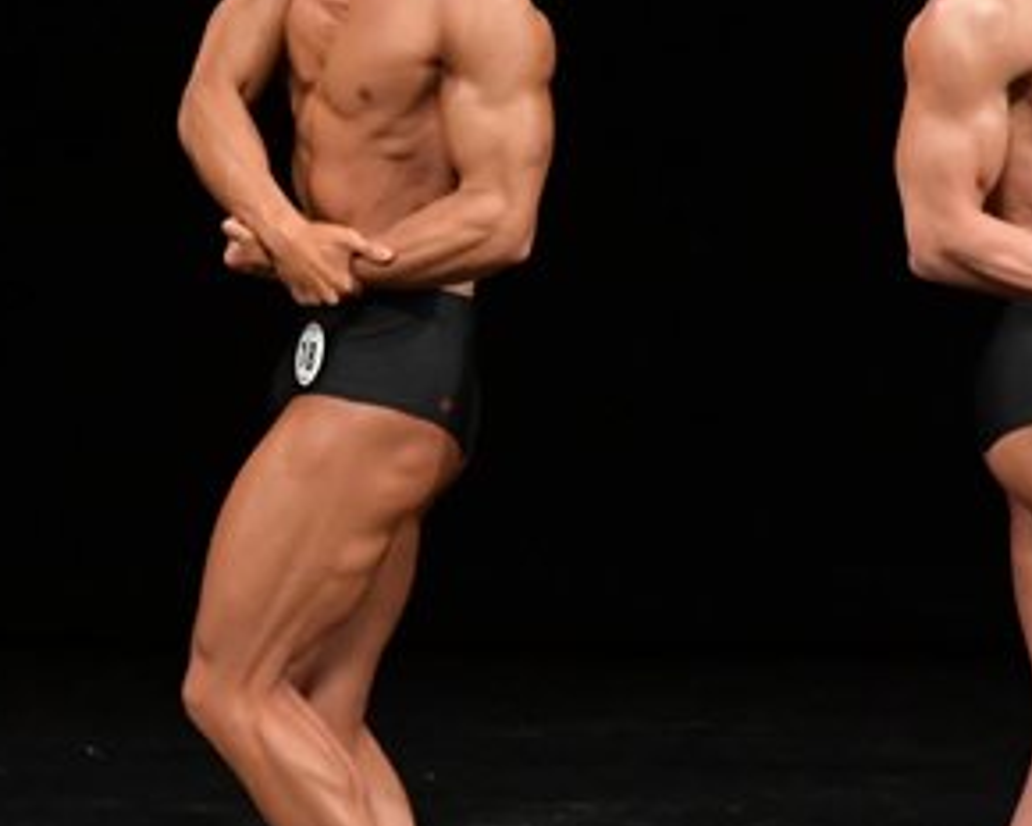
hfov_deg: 3.0
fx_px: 19517
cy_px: 402
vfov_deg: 2.4
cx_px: -94
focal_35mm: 639
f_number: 5.6
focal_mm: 170
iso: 3200
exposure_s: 1/400
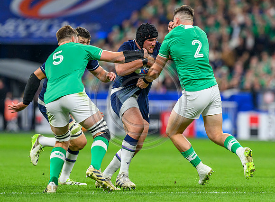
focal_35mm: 579
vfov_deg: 2.5
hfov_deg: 3.5
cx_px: 164
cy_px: 135
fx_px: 4564
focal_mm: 400
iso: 3200
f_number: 4
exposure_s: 1/2000
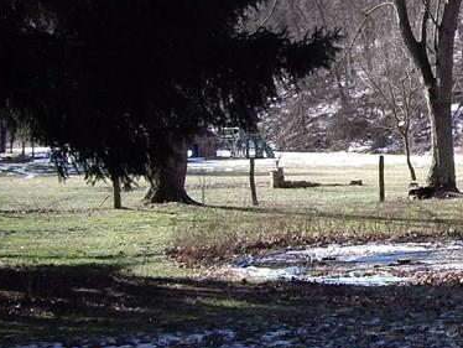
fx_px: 1392
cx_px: 583
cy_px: 68
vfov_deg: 14.2
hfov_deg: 17.8
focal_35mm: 104
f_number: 4.3
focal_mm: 6.2
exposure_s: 1/160
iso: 64
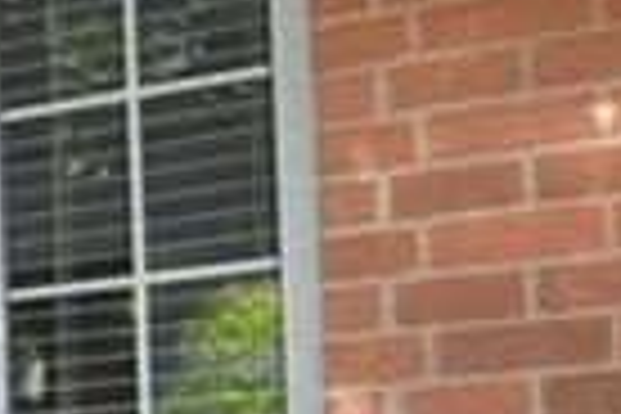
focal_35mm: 119
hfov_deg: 11.9
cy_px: 666
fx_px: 2053
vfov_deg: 11.0
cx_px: -1080
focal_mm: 16
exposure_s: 1/200
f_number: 11
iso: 500
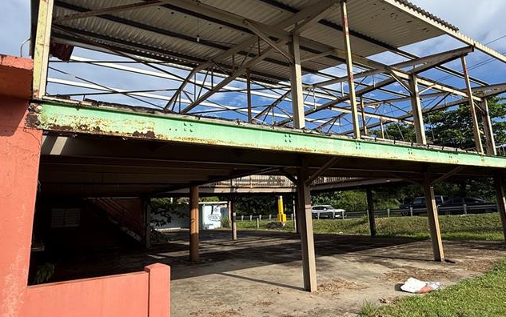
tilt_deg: +14.2
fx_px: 331
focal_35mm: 24
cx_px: 254
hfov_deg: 74.8
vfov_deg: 51.0
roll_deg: +1.2
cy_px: 140
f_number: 2.2
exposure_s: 1/1745
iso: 50
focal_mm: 2.22
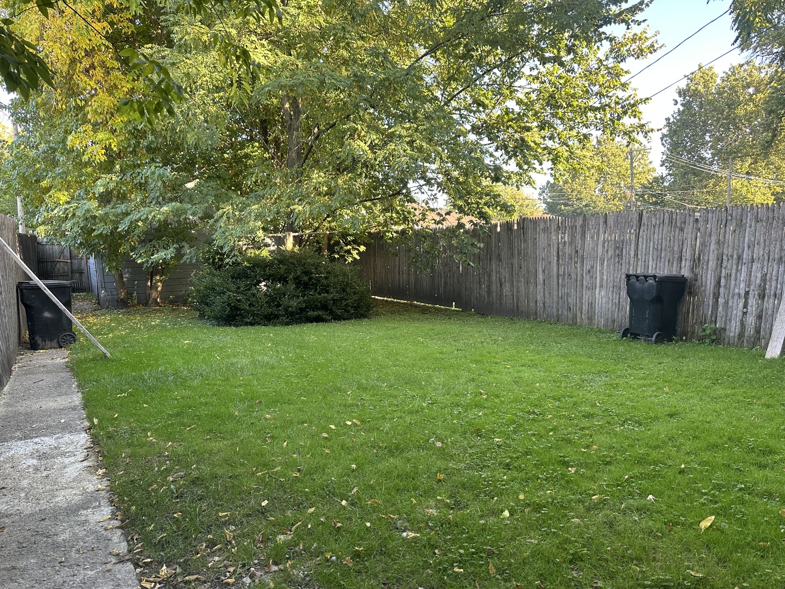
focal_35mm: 24
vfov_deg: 56.8
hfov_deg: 71.6
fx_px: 544
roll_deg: +0.4
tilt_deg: -5.4
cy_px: 294
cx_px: 392
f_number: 1.78
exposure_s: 1/163
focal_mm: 6.86
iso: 100
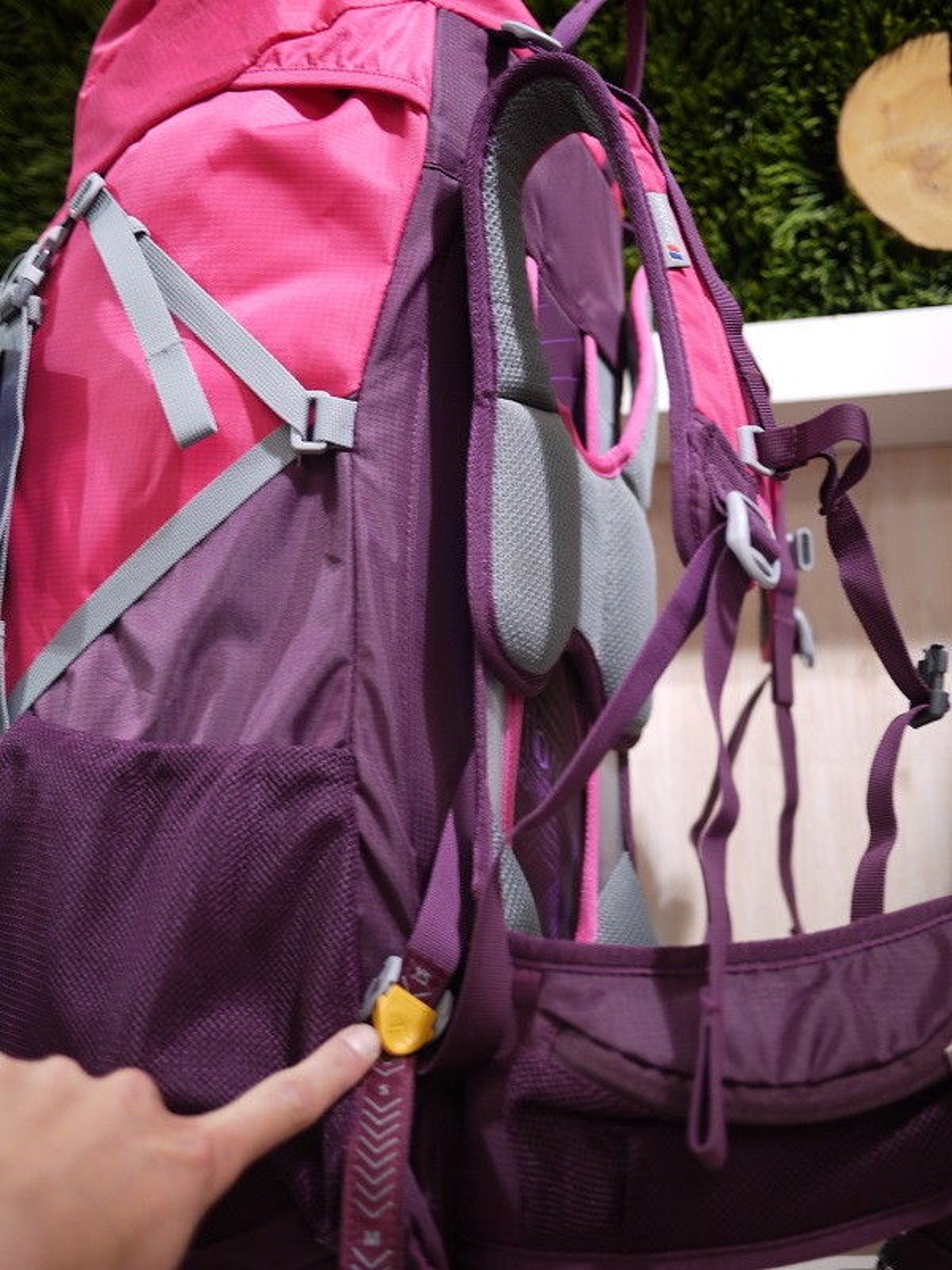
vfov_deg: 46.8
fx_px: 1467
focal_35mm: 40
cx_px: 476
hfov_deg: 36.0
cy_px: 635
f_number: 1.7
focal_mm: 20
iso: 100
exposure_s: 1/40
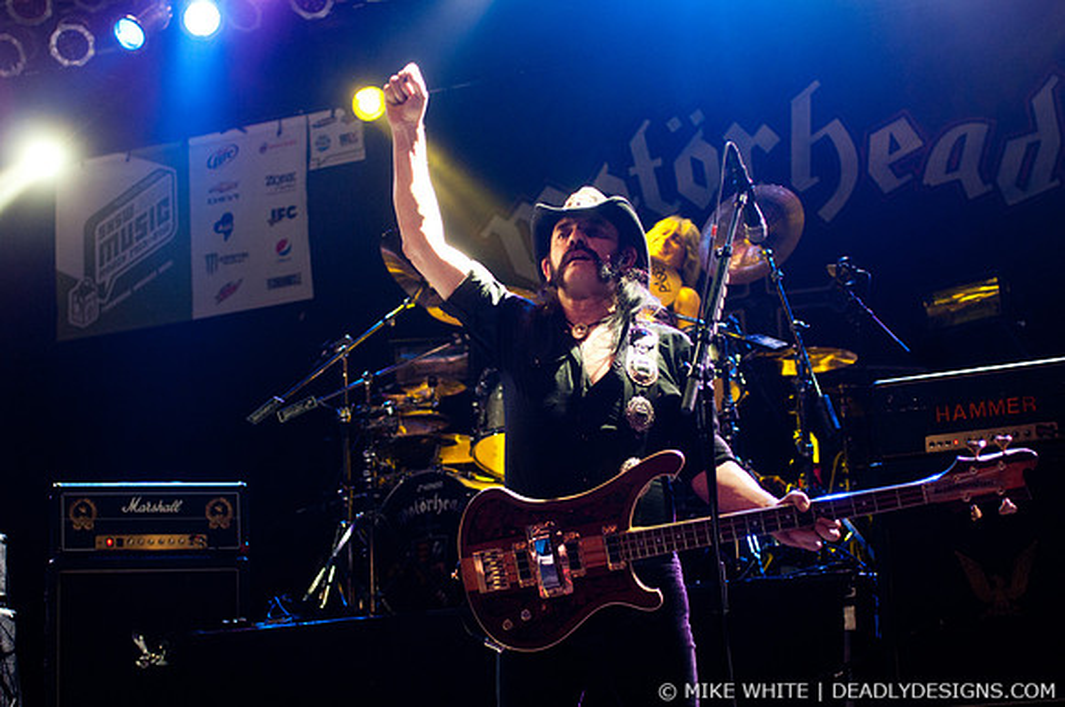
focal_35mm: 72
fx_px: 2127
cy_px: 354
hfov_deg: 28.1
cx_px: 532
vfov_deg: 18.9
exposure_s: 1/100
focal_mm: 48
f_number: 2.8
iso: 1000
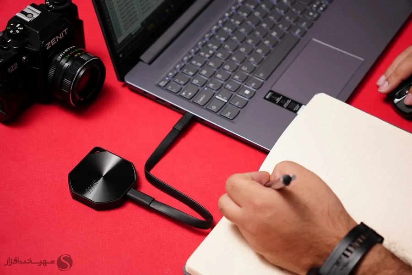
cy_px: 138
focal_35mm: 68
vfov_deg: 19.9
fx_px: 781
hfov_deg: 29.6
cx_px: 206
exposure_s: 1/160
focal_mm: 45.5
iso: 500
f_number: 2.8
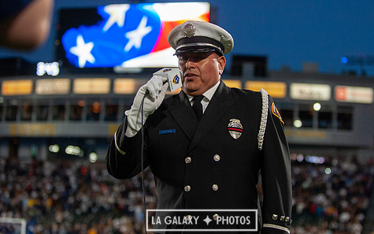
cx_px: 202
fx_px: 887
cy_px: 102
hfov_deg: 23.8
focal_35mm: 87
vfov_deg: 15.0
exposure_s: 1/1250
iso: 1600
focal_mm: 70
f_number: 2.8
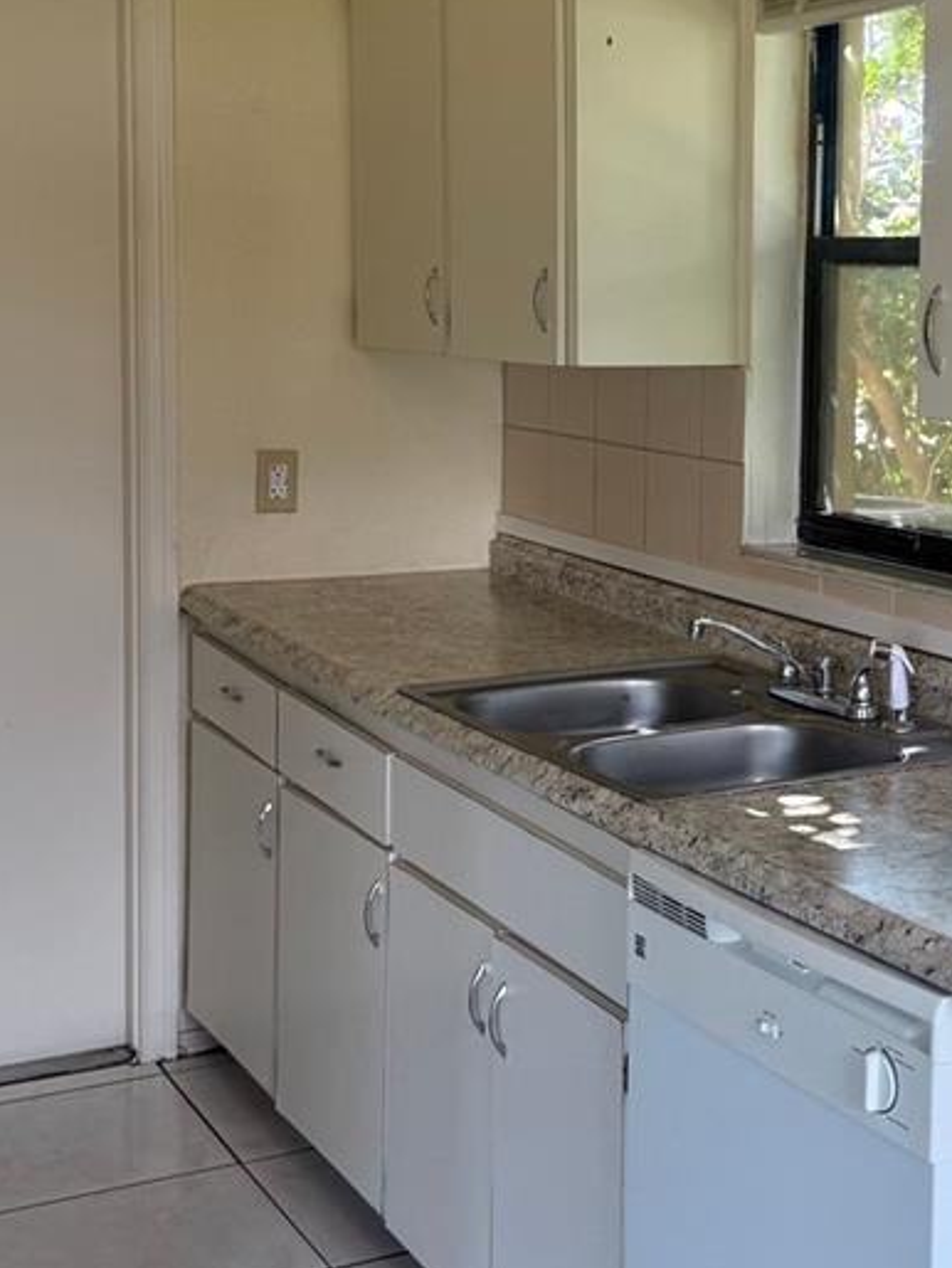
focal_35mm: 56
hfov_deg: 25.1
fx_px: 2052
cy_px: 476
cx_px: 908
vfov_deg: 34.2
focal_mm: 6.76
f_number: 1.78
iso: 100
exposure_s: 1/251
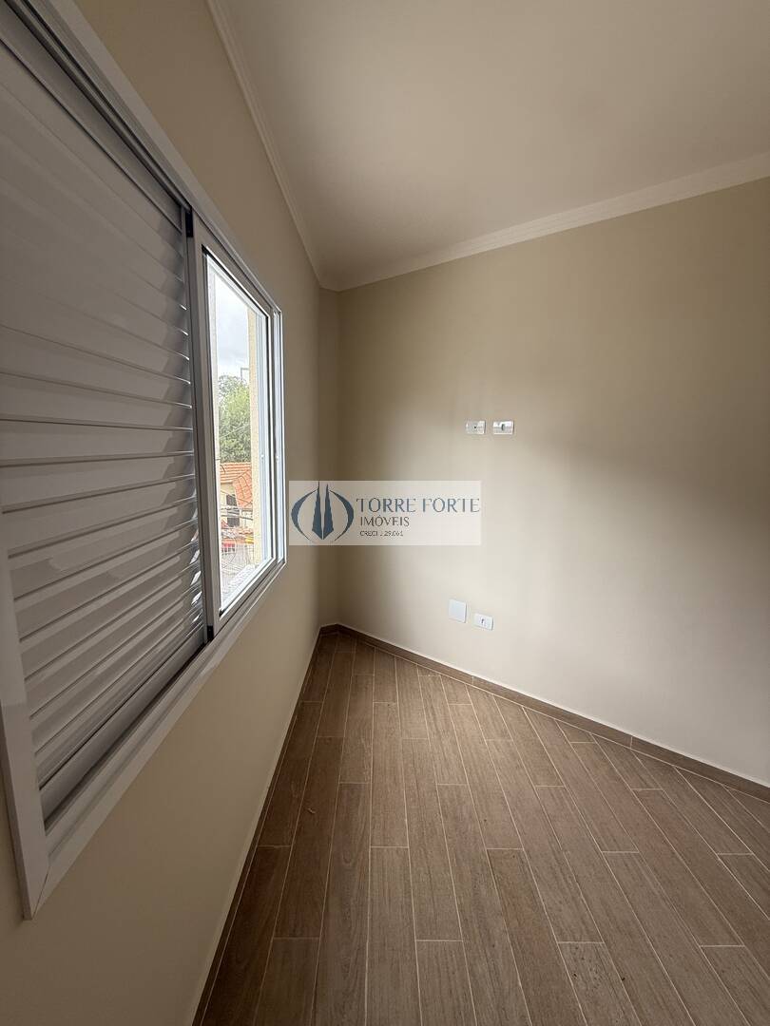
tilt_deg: -10.0
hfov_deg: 85.7
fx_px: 415
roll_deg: -1.4
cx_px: 385
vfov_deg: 102.1
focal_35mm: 14
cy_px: 513
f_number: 2.2
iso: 64
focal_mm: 2.22
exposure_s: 1/219
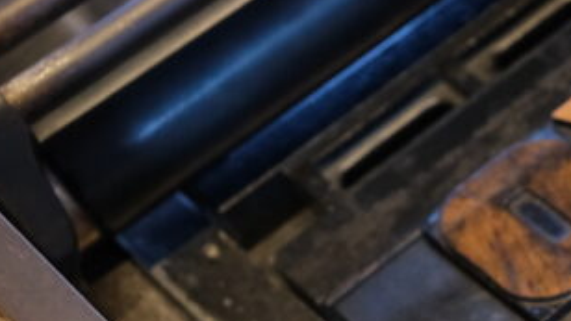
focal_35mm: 122
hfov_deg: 15.8
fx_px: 1847
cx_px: 925
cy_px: 446
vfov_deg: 9.7
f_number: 2.8
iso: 2000
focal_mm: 23
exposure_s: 1/34
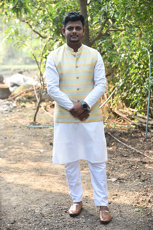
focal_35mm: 86
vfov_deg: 23.6
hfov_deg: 15.9
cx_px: 76
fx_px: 548
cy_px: 115
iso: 400
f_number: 4.5
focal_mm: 86
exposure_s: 1/160
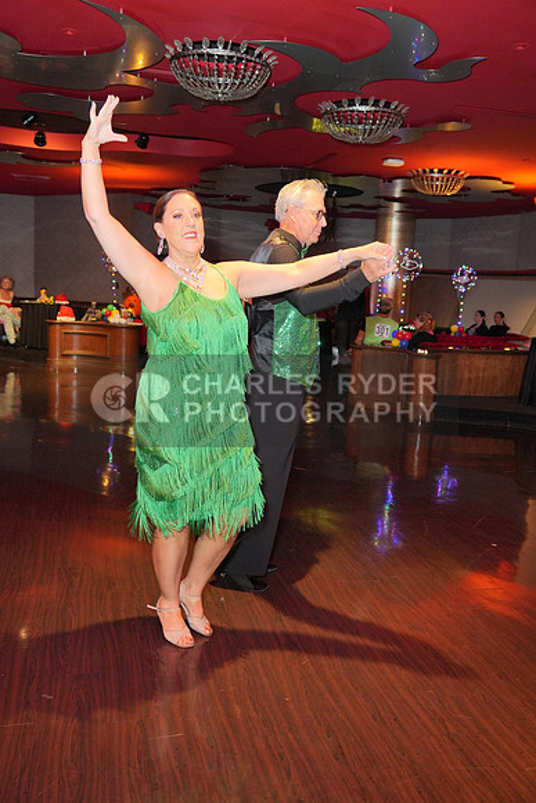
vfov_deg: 58.7
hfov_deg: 41.1
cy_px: 402
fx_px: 714
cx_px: 268
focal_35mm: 32
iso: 4000
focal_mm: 32
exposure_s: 1/200
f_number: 4
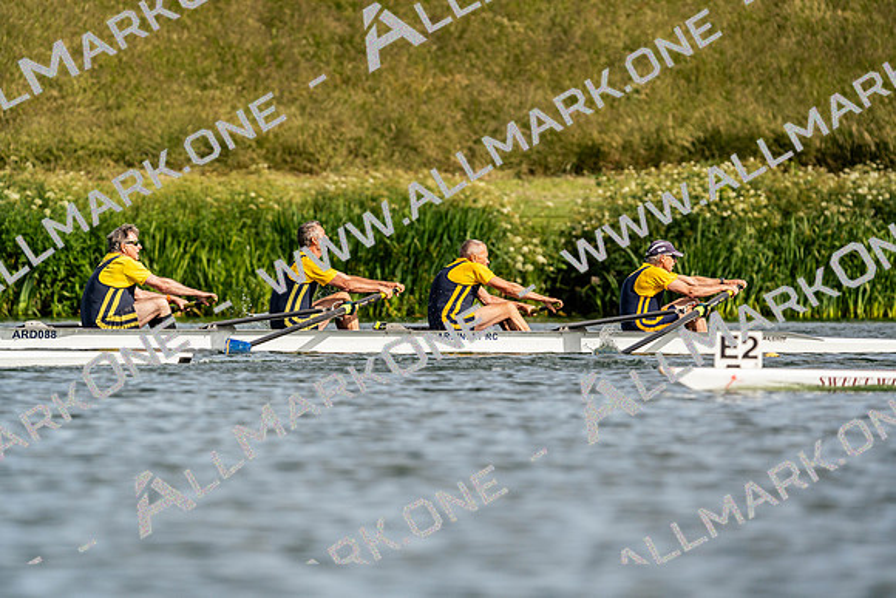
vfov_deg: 3.4
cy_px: 299
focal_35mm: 400
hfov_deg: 5.2
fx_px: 9957
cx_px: 448
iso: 250
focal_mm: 400
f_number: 6.3
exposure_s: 1/2000
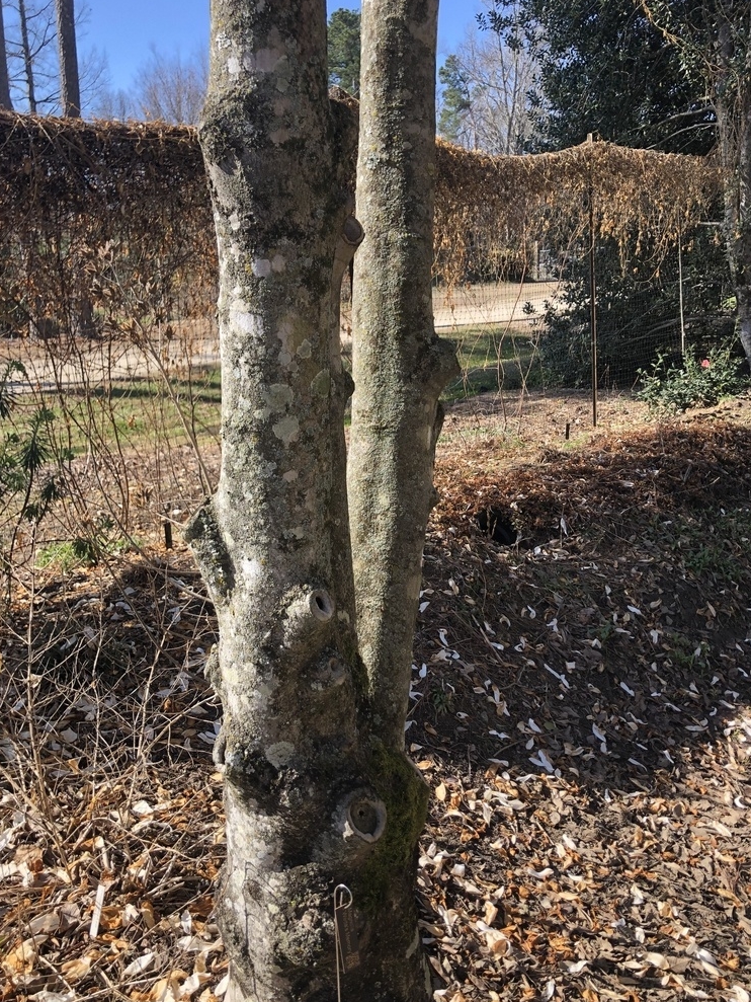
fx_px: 839
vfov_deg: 61.7
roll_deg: +2.7
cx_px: 374
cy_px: 505
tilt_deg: -15.3
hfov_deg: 48.2
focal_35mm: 29
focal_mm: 3.99
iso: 20
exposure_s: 1/623
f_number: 1.8
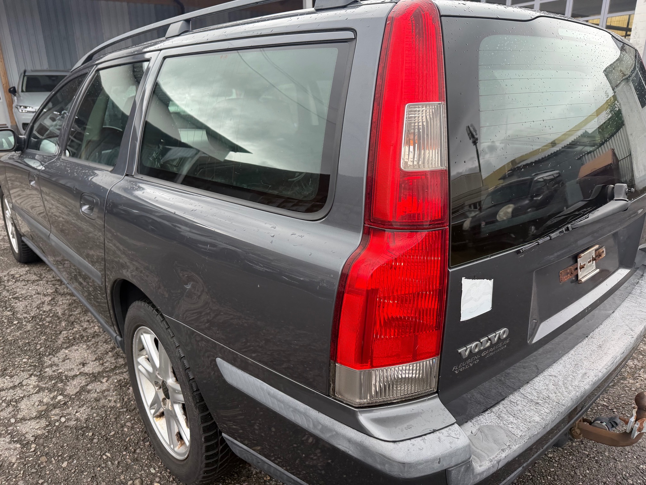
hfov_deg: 71.6
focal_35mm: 24
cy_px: 242
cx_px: 323
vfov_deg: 56.8
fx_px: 448
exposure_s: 1/453
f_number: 1.78
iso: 80
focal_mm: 6.76
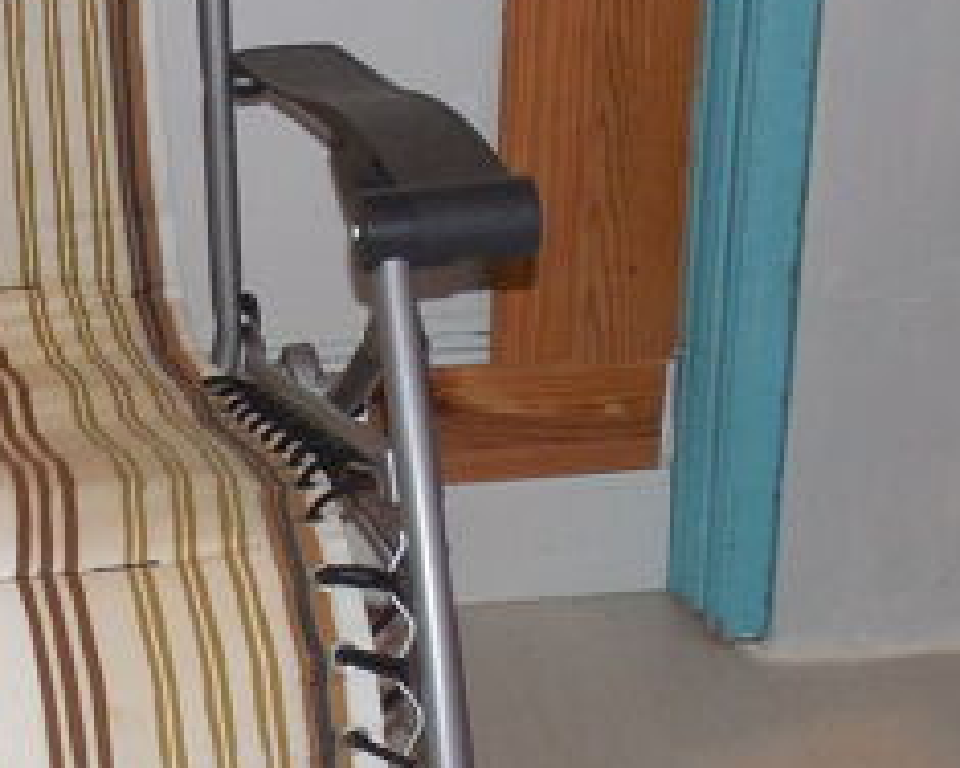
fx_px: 2955
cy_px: 294
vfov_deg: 14.8
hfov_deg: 18.1
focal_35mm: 104
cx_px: 33
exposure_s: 1/25
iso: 200
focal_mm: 4.5
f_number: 3.3
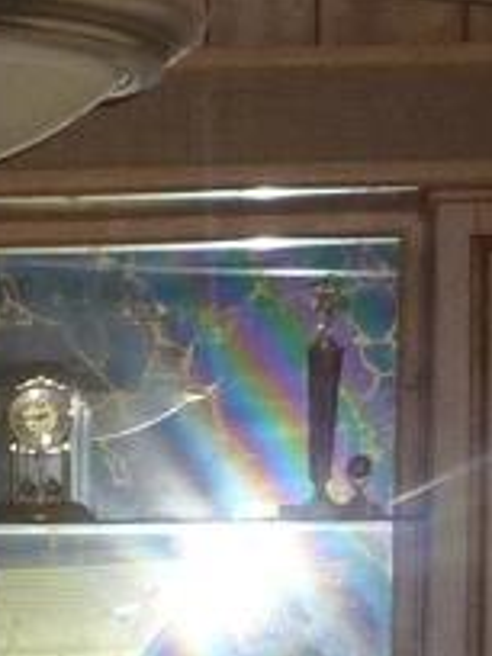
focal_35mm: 184
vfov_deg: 10.4
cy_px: 976
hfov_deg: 7.8
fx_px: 3487
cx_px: -360
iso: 200
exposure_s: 1/30
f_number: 3.3
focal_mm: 4.1
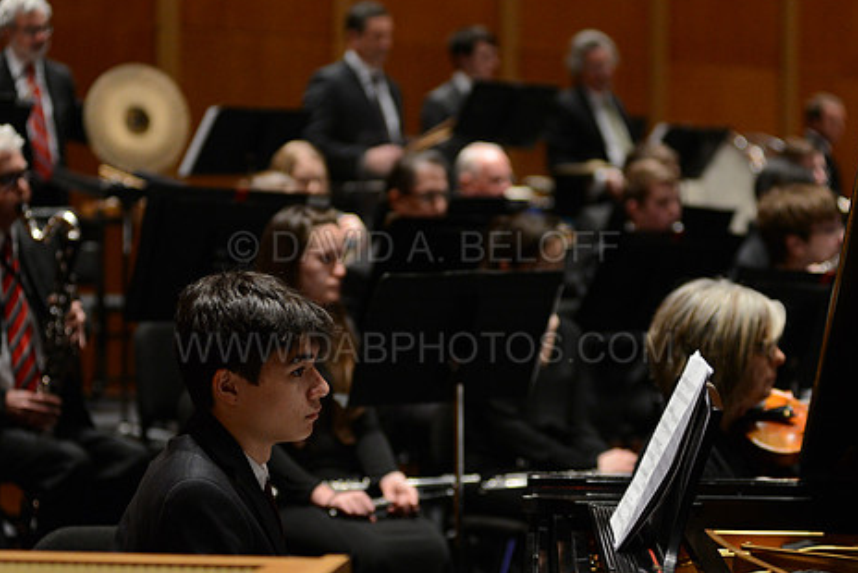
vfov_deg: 13.7
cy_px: 315
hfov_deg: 20.4
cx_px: 427
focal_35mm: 100
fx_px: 2385
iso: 3200
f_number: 2.8
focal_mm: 80
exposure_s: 1/250
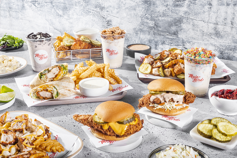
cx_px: 118
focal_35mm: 50
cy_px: 79
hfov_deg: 39.6
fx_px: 329
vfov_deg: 27.0
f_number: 22
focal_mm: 50
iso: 400
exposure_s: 1/250
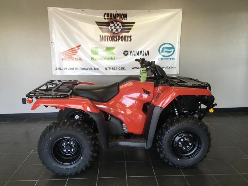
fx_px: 208
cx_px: 124
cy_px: 93
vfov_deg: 48.2
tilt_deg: -12.0
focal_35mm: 29
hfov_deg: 61.7
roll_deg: +0.2
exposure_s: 1/40
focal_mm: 4.15
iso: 25
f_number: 2.2
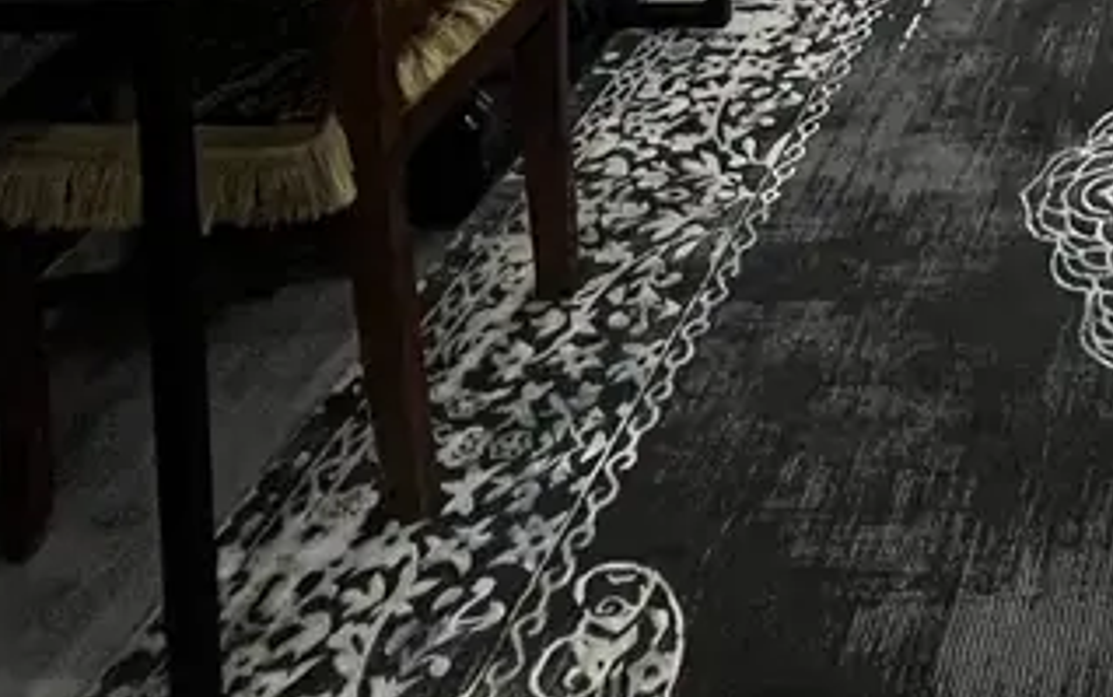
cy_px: -820
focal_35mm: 52
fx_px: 1578
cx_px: 1400
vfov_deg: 16.4
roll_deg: +0.6
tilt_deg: -3.7
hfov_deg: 31.3
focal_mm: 1.57
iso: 320
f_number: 1.8
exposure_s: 1/50
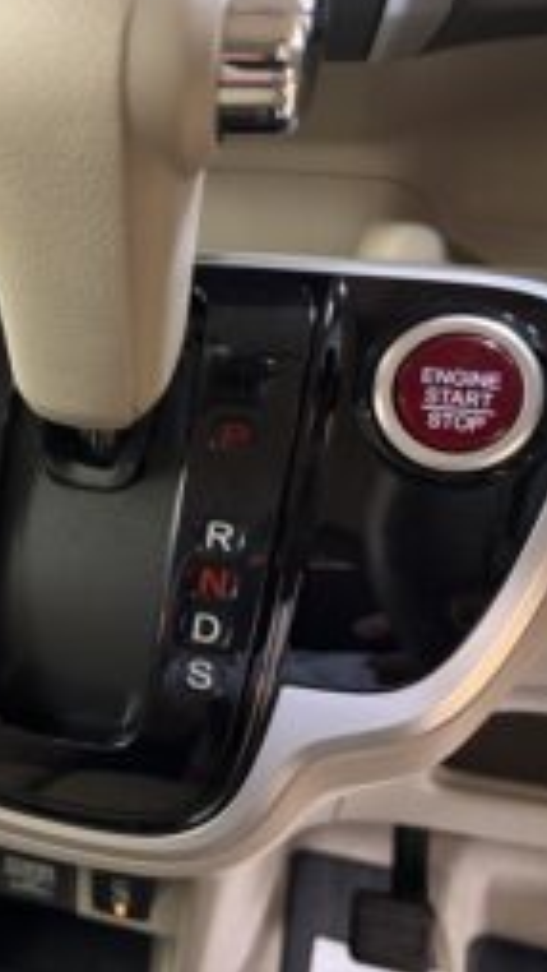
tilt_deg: -31.2
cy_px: 473
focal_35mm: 39
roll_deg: +4.4
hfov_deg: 28.0
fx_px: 1005
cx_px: -42
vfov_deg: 51.6
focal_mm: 5.96
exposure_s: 1/29
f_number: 1.6
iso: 640
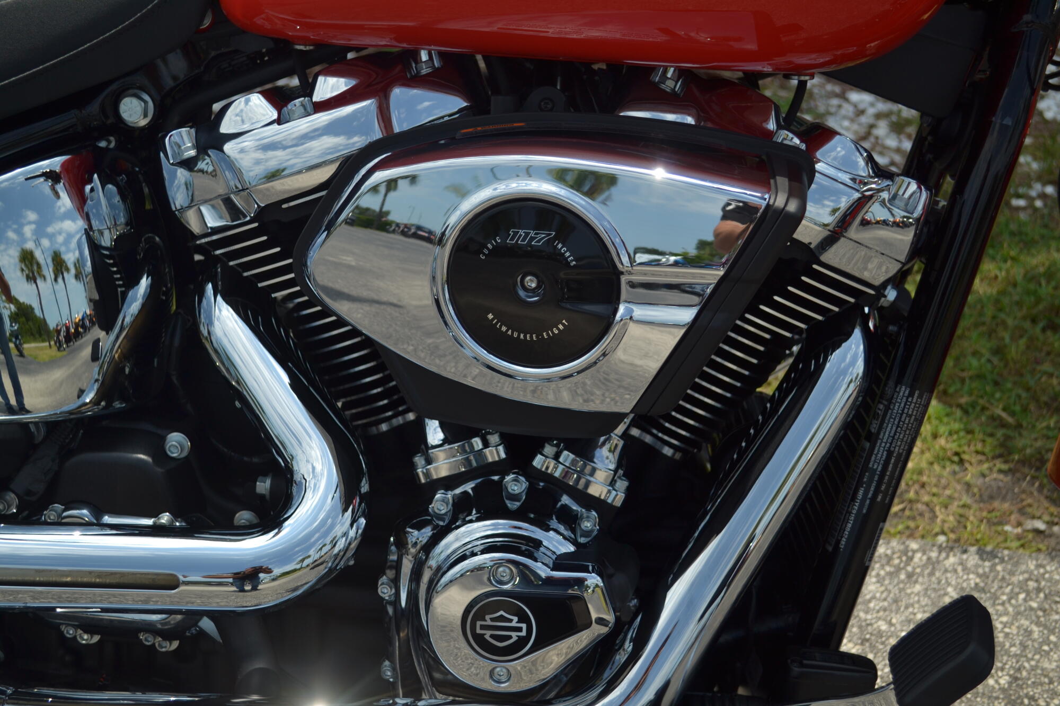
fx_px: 1413
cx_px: 530
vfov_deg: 28.1
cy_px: 353
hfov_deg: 41.1
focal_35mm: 48
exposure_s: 1/800
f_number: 4.8
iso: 100
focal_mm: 32
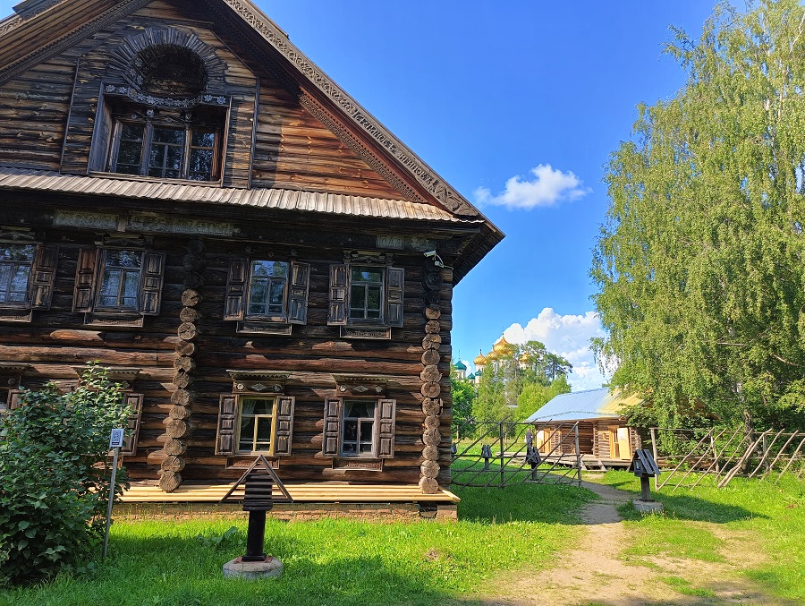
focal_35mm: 23
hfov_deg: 73.9
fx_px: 535
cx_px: 402
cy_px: 303
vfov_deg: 59.0
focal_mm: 6.06
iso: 50
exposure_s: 1/228
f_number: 1.69
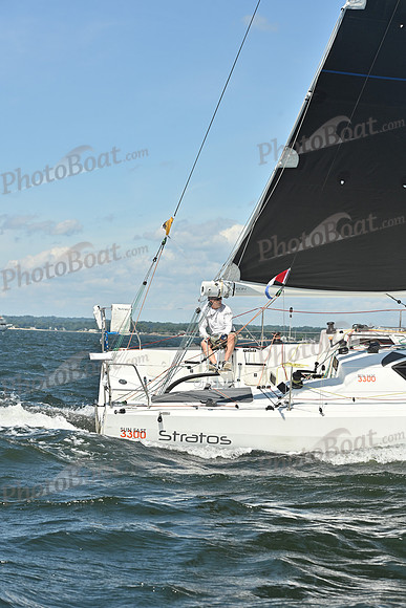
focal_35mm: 86
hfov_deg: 15.9
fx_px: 1454
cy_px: 304
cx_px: 203
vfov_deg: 23.6
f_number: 8
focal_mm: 86
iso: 250
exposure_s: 1/1250
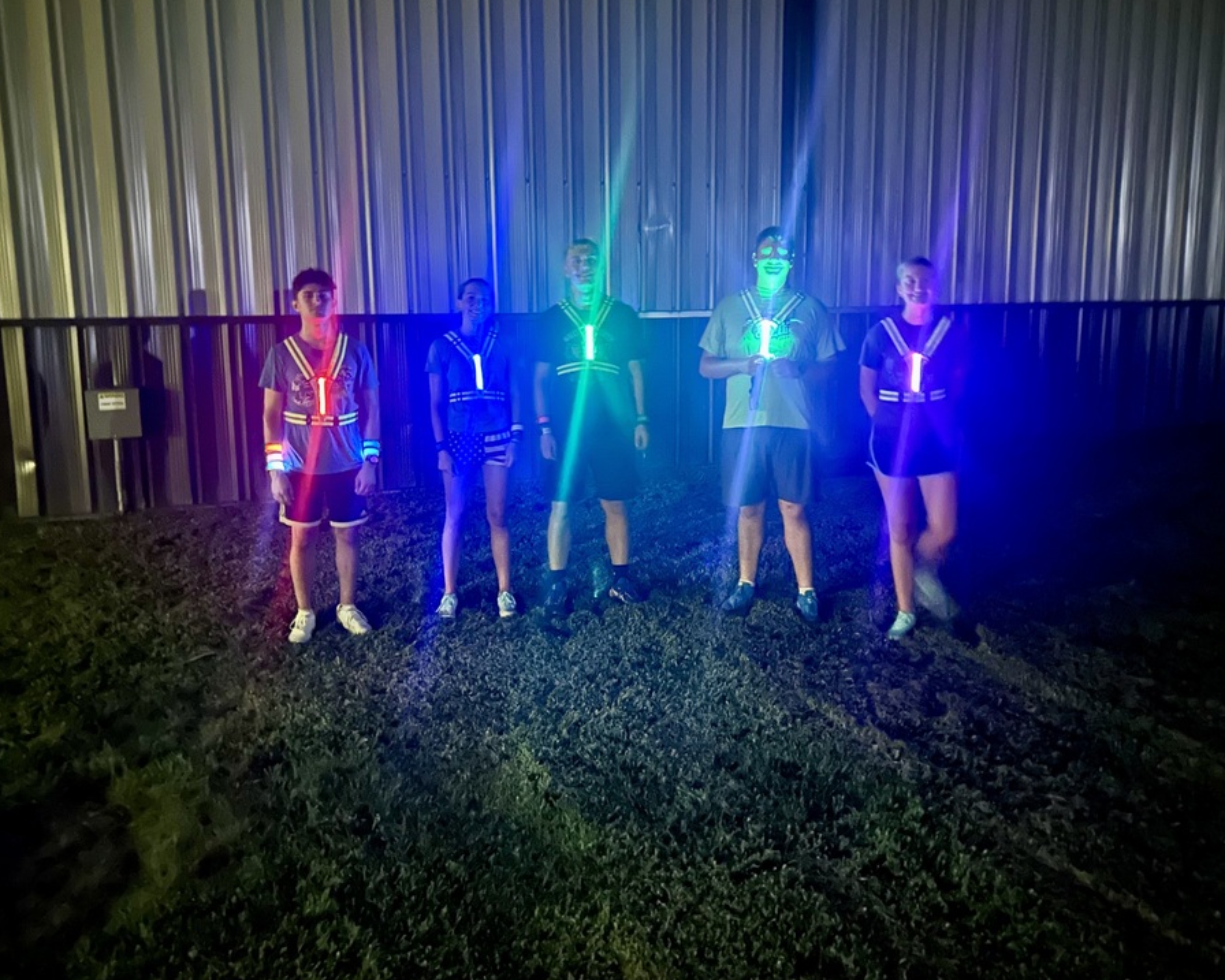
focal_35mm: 29
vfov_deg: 50.0
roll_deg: -0.8
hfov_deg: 60.4
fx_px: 1052
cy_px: 472
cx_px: 599
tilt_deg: -9.3
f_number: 1.5
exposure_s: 1/5
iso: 2000
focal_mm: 5.7
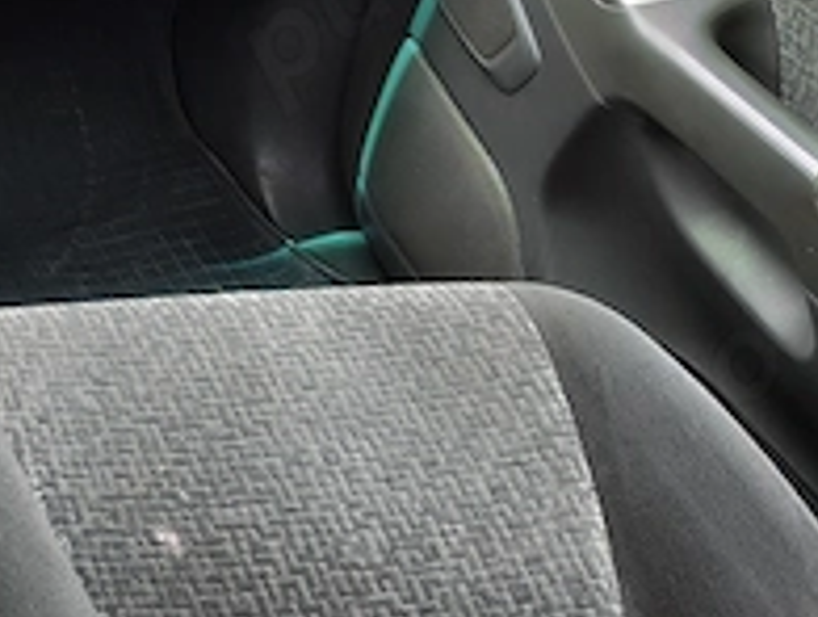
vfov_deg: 19.1
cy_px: -67
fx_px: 1752
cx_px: -373
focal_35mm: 74
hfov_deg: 22.2
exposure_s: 1/117
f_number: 1.88
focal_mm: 5.56
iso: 50
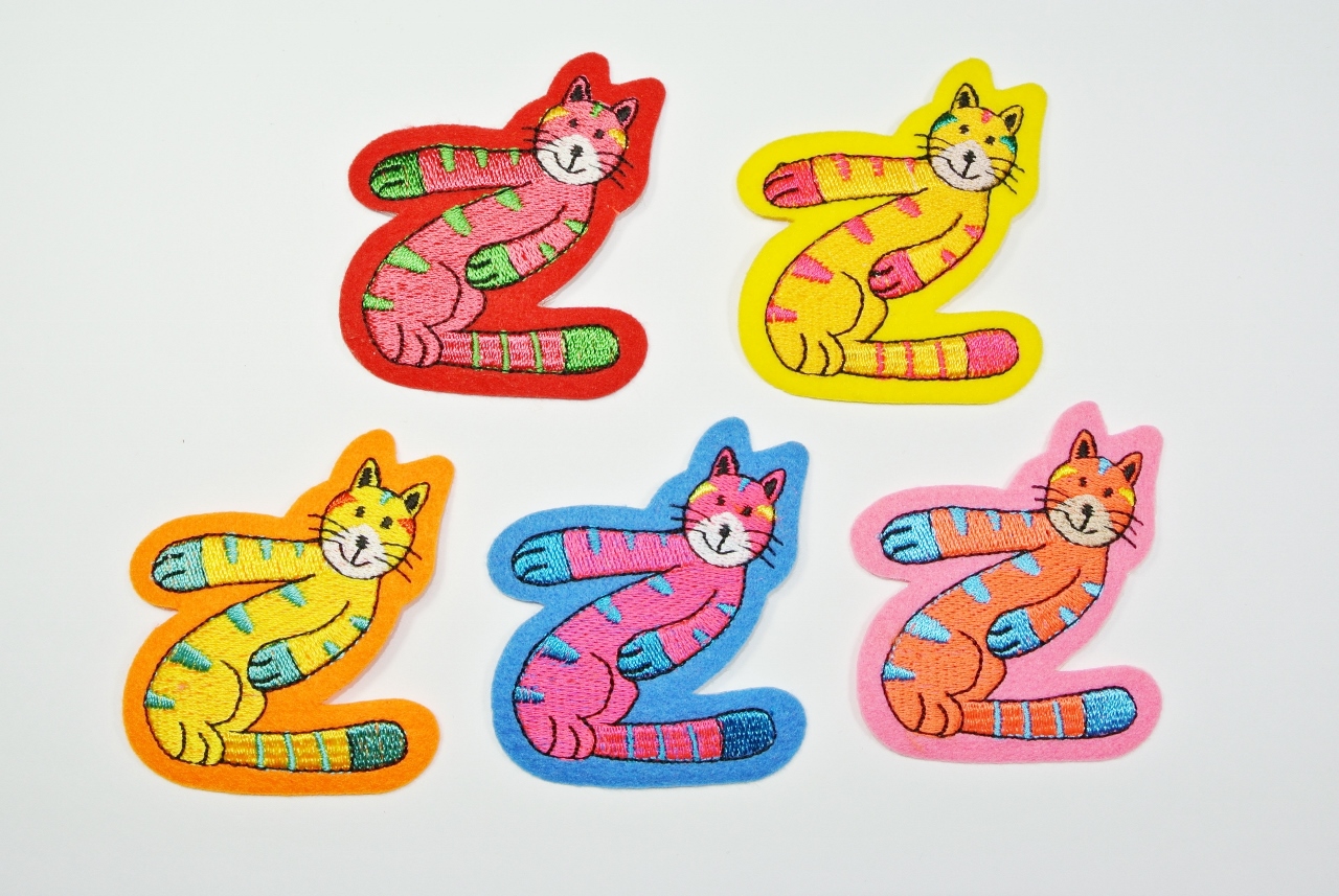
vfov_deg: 37.0
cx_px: 670
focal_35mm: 36
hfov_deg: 53.1
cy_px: 448
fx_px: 1341
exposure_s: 1/60
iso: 100
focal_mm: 13.6
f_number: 9
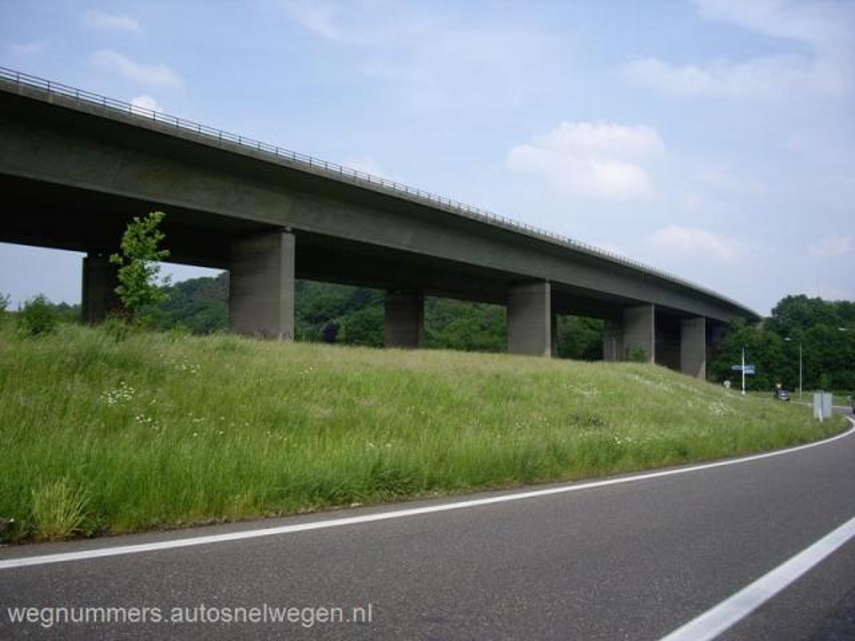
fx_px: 939
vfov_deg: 37.7
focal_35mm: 38
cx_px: 428
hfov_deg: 49.0
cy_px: 320
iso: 64
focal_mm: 7.9
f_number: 8
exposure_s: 1/125
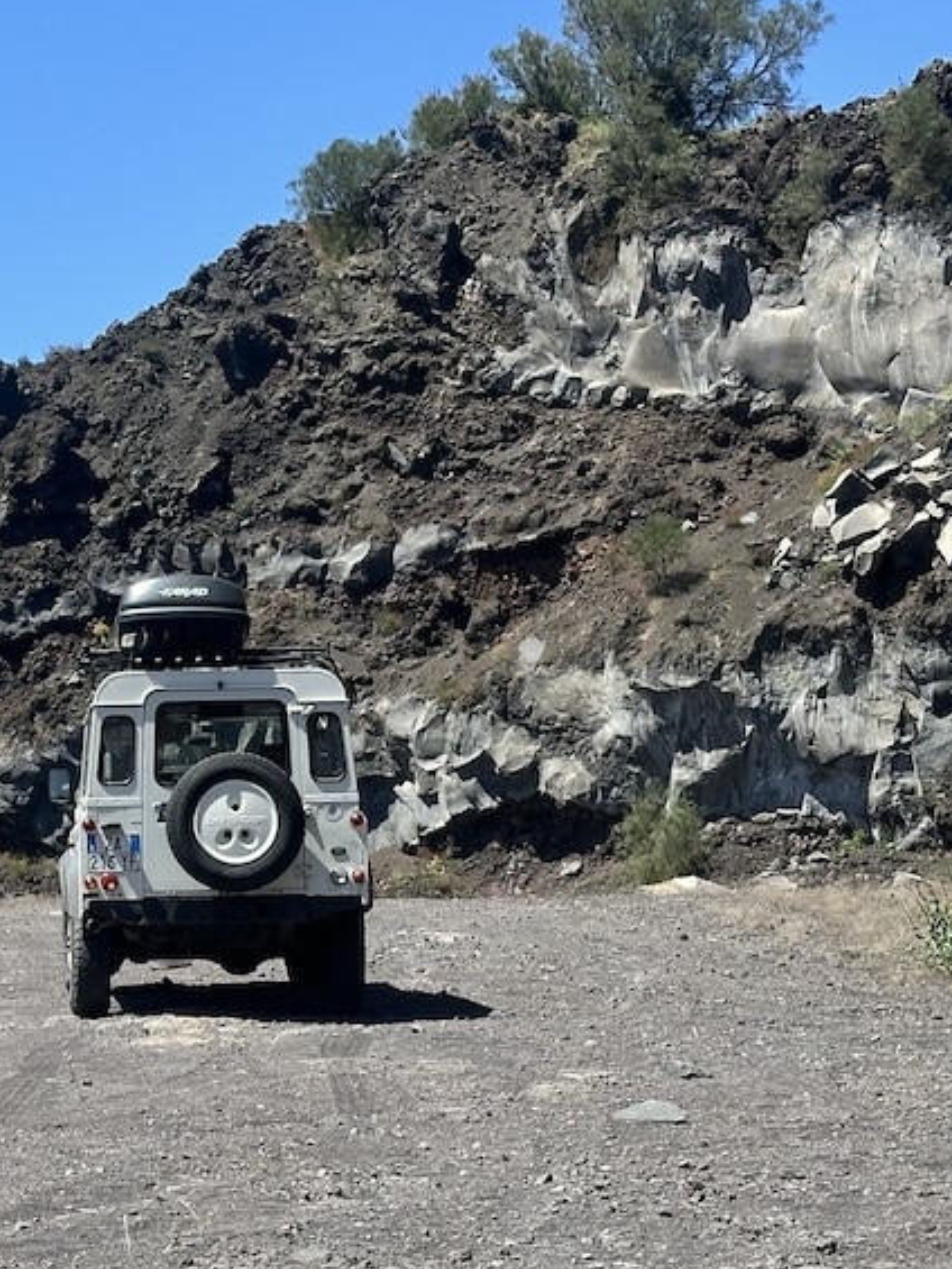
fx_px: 3739
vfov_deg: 19.3
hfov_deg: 14.4
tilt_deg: +5.1
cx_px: 106
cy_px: 683
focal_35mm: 102
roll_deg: +1.8
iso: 64
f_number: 1.78
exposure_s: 1/2532
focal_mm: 6.86
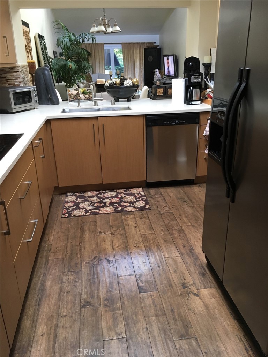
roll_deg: +1.3
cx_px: 134
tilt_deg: -20.8
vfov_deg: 61.7
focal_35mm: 29
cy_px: 178
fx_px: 299
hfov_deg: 48.2
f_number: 2.2
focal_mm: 4.15
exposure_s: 1/30
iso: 100
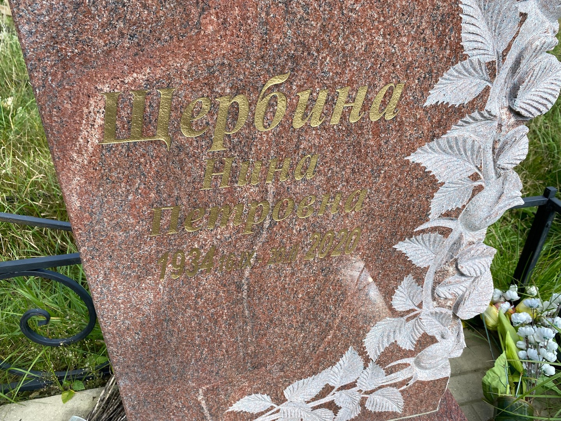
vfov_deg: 53.1
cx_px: 280
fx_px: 421
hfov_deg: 67.3
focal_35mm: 26
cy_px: 210
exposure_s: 1/810
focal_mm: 4.25
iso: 32
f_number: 1.8
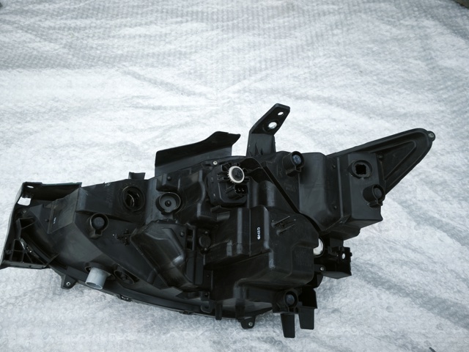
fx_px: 474
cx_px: 234
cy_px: 176
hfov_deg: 52.6
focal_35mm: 35
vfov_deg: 40.7
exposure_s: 1/40
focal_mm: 5.35
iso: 640
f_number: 1.7
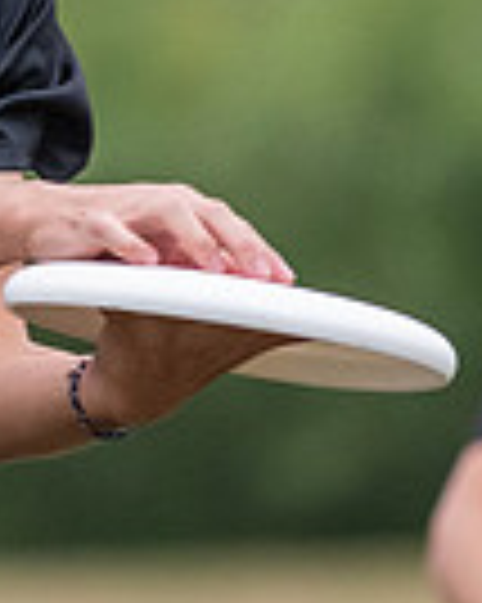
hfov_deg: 0.7
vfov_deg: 0.9
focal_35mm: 2122
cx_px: -579
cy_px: 342
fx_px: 37882
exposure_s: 1/2500
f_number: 5
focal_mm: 300
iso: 1600
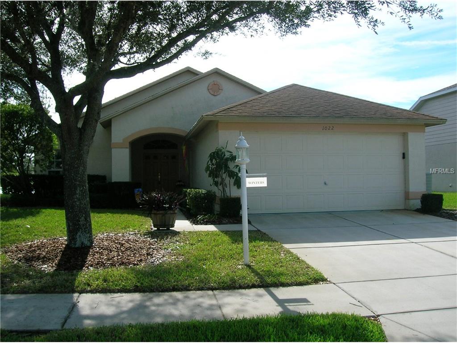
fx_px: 449
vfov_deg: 41.8
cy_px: 172
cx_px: 228
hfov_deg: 54.0
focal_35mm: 34
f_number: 4.9
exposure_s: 1/305
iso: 50
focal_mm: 5.7
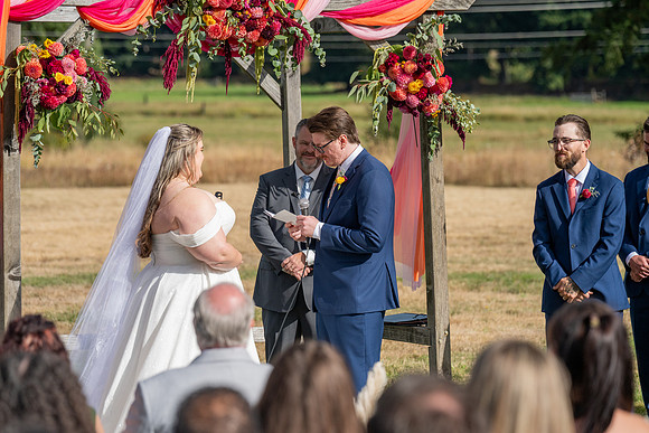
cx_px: 324
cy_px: 216
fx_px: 2705
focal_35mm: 150
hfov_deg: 13.7
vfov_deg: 9.2
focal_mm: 150
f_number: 4.5
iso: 400
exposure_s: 1/4000
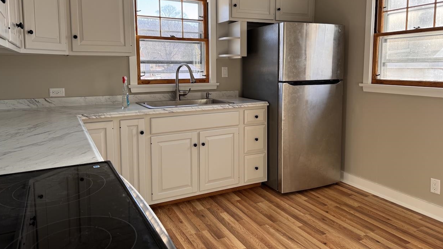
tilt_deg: -5.2
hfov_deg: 69.9
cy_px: 99
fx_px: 317
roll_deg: -0.6
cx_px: 225
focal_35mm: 27
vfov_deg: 42.7
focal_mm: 6.76
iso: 64
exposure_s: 1/134
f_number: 1.78
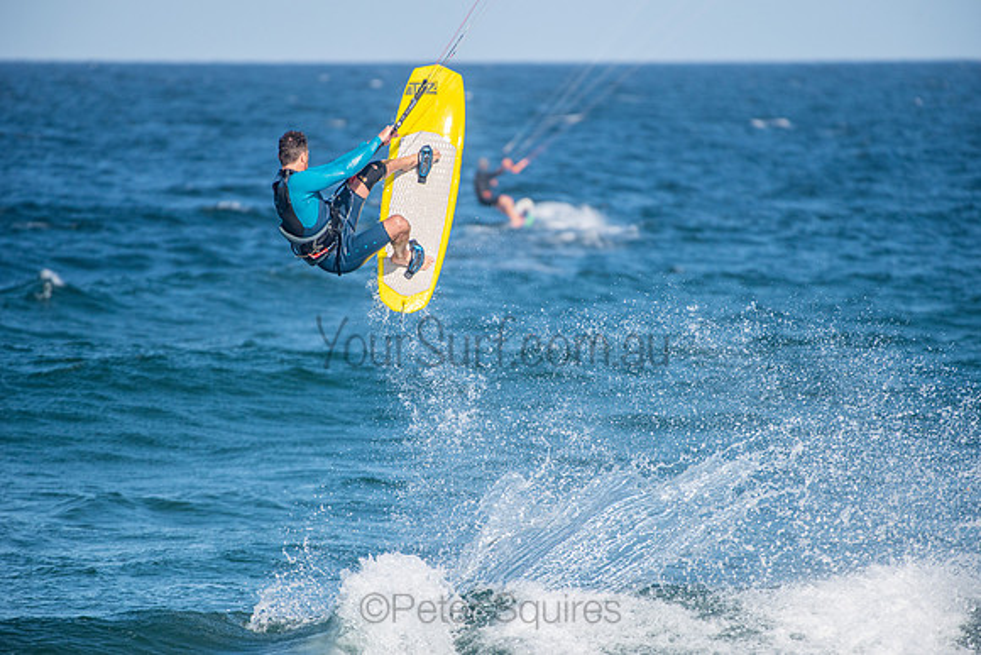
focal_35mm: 504
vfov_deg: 2.7
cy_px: 328
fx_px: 13738
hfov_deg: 4.1
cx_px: 490
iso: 560
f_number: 5.6
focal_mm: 500
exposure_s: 1/4000
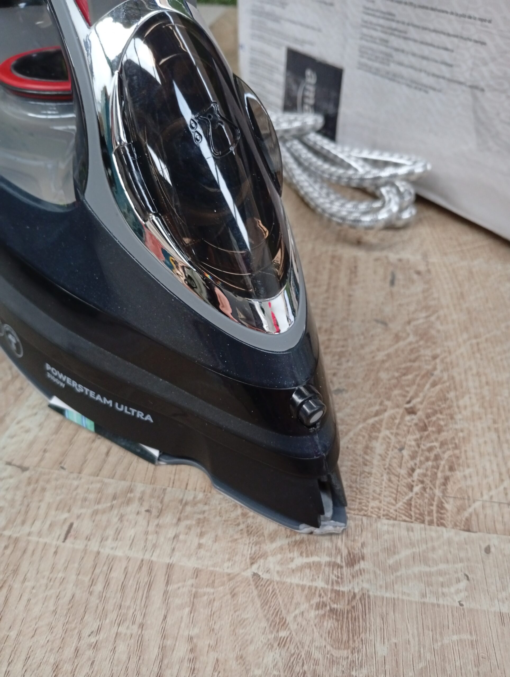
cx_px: 255
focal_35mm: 27
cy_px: 338
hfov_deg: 51.5
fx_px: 529
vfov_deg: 65.2
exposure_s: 1/20
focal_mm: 3.98
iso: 1151
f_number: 1.8
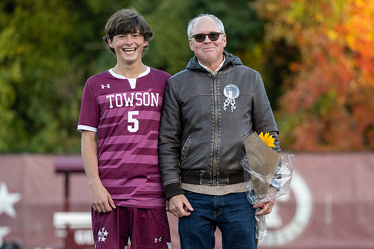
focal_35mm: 213
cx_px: 228
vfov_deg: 6.5
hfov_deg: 9.7
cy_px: 146
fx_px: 2214
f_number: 3.5
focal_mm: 175
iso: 900
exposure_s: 1/400
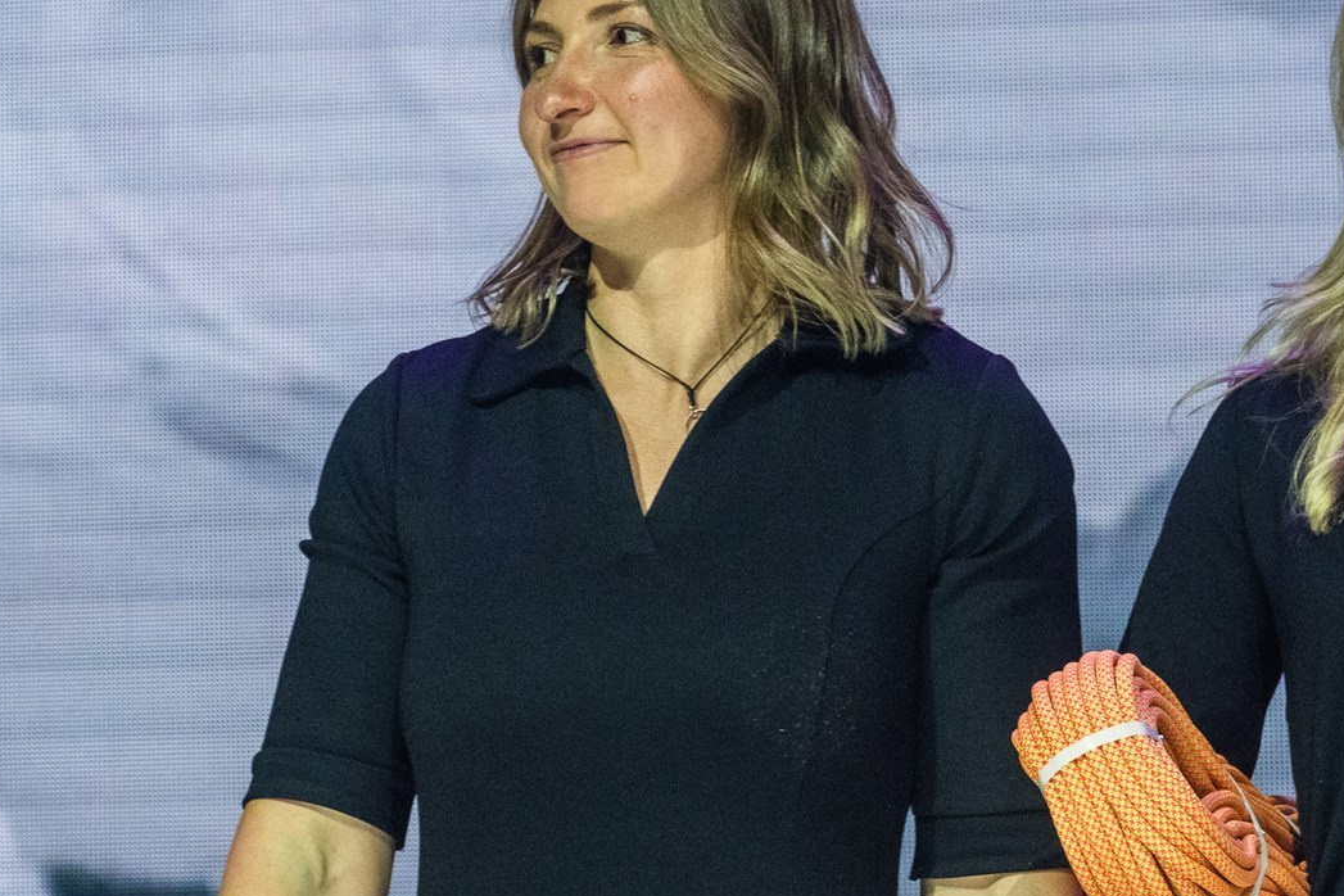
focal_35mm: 489
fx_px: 18255
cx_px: 1439
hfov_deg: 4.2
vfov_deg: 2.8
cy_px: 767
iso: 2500
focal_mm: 200
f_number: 4.5
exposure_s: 1/200
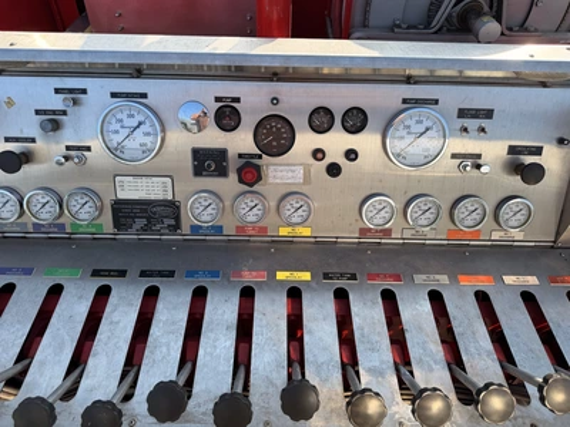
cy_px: 214
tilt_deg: -40.3
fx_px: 395
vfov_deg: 56.8
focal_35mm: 24
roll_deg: +1.4
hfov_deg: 71.6
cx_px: 285
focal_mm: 6.76
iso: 80
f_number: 1.78
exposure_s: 1/1727
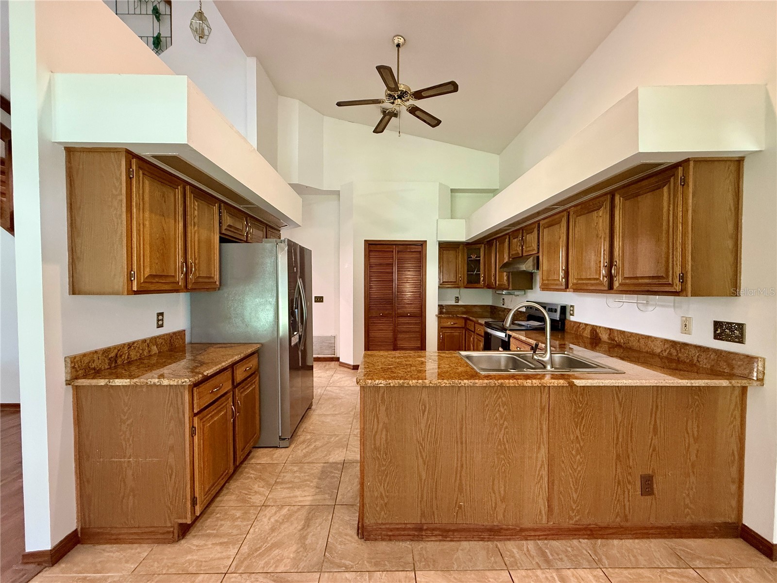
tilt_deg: -0.2
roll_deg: -0.3
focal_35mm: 14
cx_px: 388
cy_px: 292
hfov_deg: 102.1
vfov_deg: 85.7
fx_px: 314
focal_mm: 2.22
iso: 500
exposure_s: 1/60
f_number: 2.2
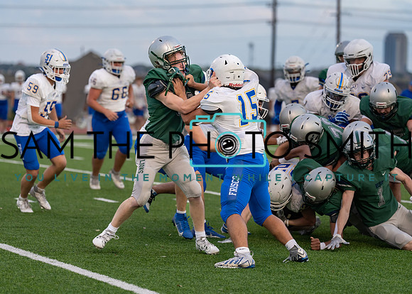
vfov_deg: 8.8
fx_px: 1917
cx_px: 203
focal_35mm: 164
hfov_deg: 12.3
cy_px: 148
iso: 500
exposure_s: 1/1250
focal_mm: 137
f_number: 2.8
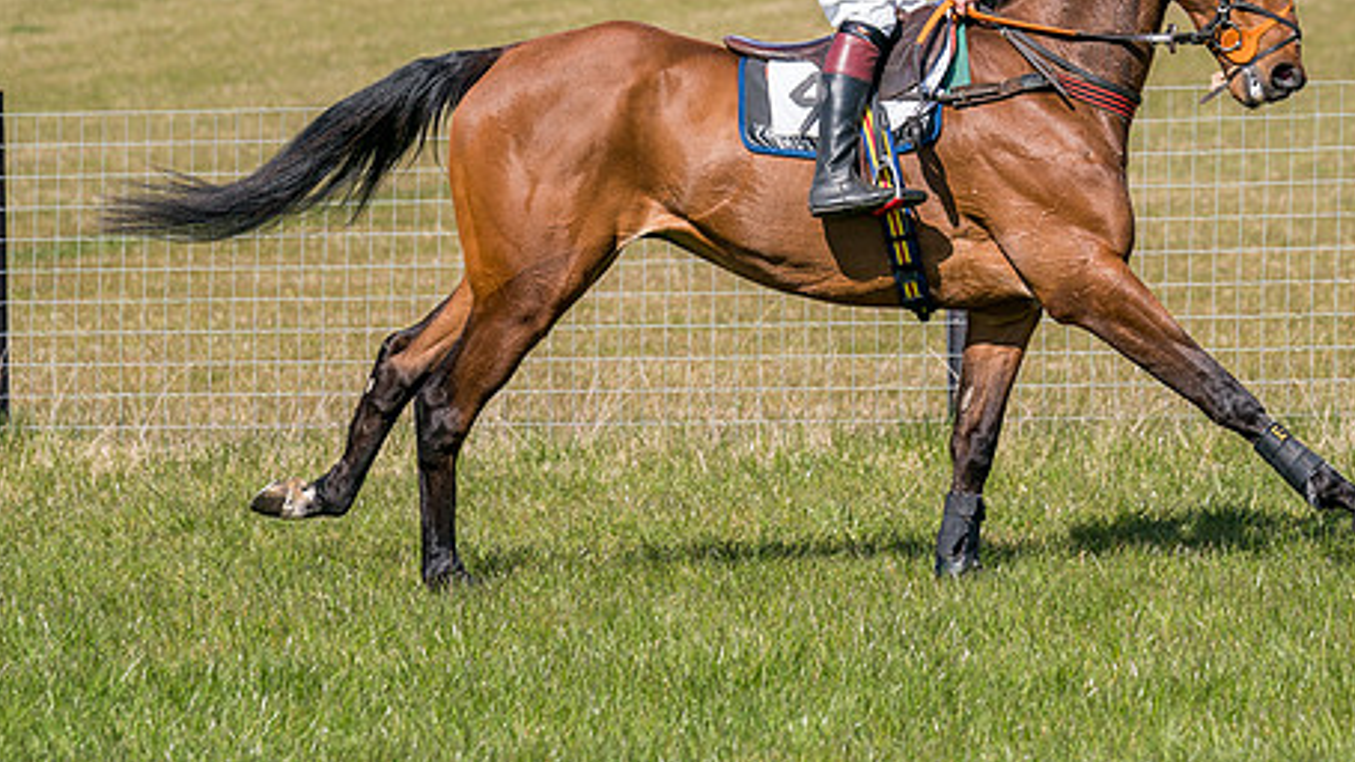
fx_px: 8228
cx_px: 756
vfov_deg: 5.3
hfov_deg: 9.4
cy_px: 94
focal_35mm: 229
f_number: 4
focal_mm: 122
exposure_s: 1/2000
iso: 200
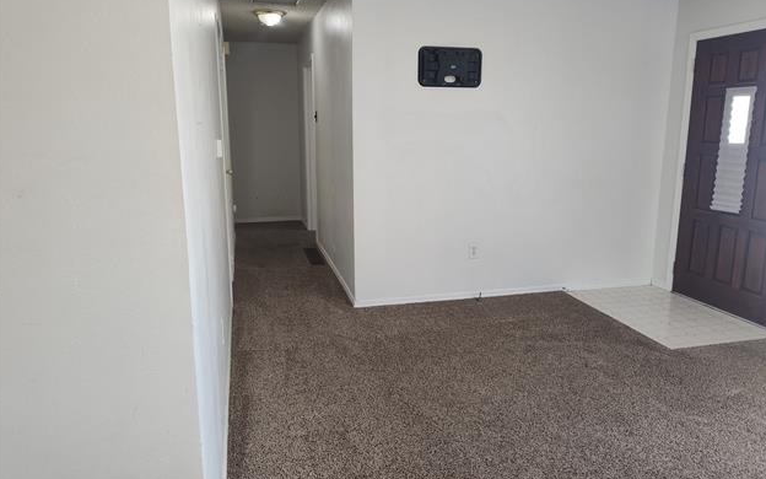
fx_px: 522
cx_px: 385
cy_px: 218
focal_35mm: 25
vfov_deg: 49.2
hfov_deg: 72.5
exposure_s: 1/120
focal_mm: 5.56
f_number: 1.8
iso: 831
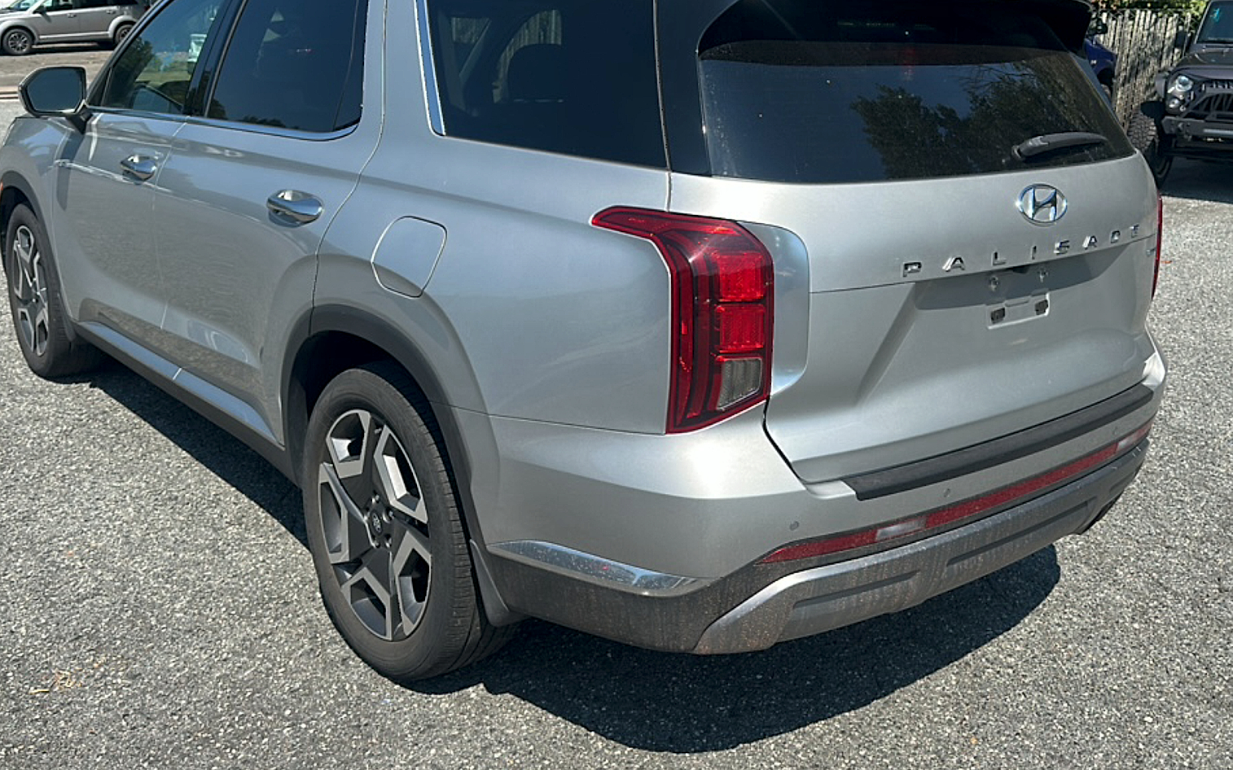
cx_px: 611
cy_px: 309
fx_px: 941
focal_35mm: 28
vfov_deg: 44.3
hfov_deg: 66.5
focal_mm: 6.86
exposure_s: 1/3623
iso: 80
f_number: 1.78
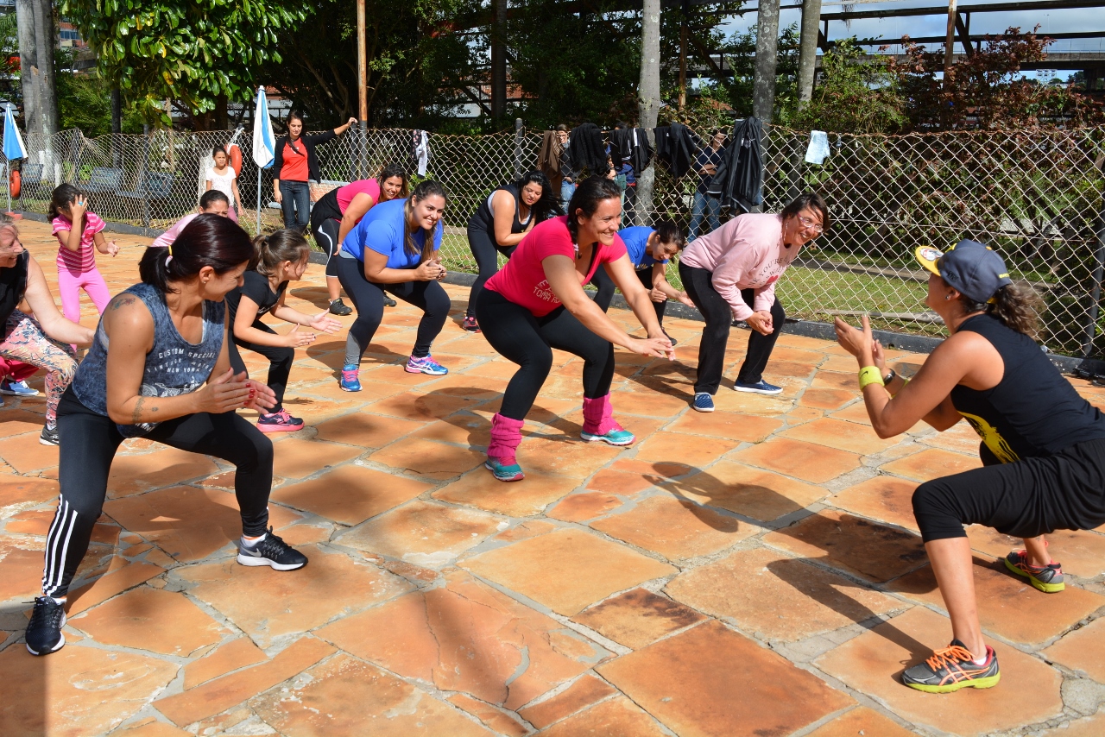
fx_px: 1013
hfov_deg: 57.2
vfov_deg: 40.0
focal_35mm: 33
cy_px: 368
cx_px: 552
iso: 160
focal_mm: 22
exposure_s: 1/500
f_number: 8
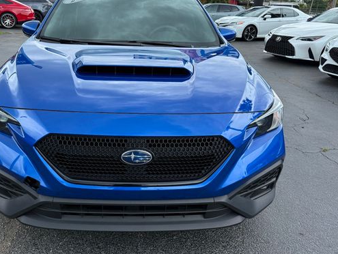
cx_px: 136
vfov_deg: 45.5
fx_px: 303
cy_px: 119
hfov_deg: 57.9
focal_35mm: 31
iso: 100
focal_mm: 6.76
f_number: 1.78
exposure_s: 1/1855
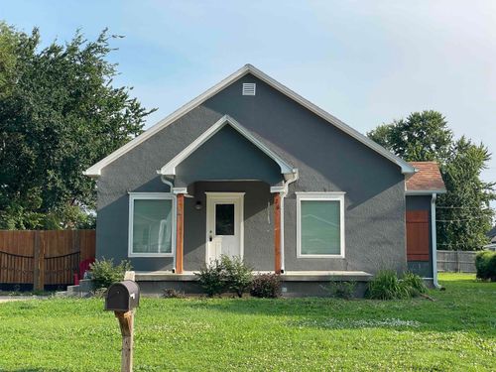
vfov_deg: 28.0
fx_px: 745
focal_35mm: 52
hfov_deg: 36.8
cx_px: 248
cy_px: 186
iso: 25
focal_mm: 6
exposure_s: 1/959
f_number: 2
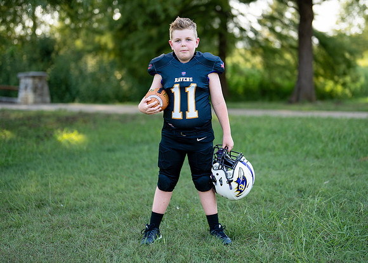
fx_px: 673
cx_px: 194
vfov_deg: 22.1
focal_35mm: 64
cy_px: 112
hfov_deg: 30.6
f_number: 1.2
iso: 100
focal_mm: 50
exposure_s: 1/1250
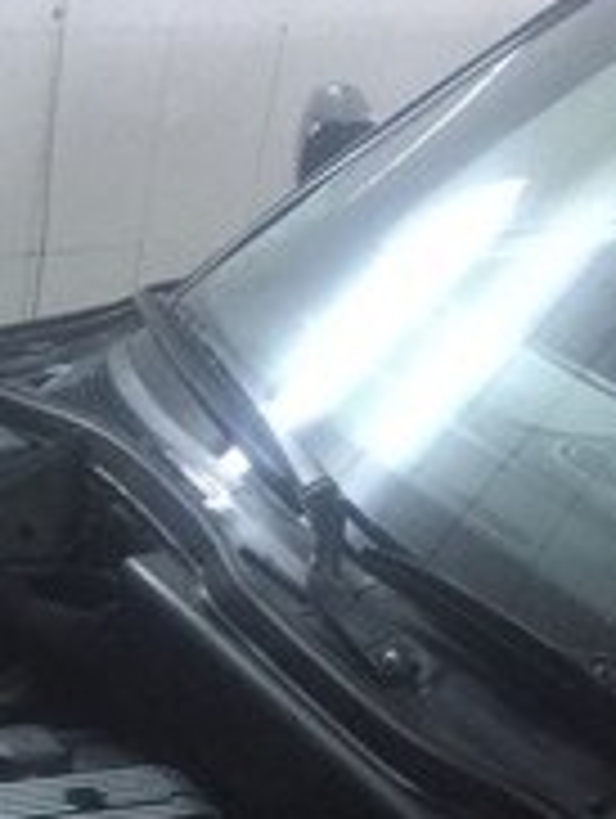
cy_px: 940
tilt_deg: -35.9
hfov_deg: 17.8
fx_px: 1870
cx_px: -135
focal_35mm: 79
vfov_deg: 23.0
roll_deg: -2.3
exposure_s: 1/17
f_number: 2.2
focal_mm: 4.15
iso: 250
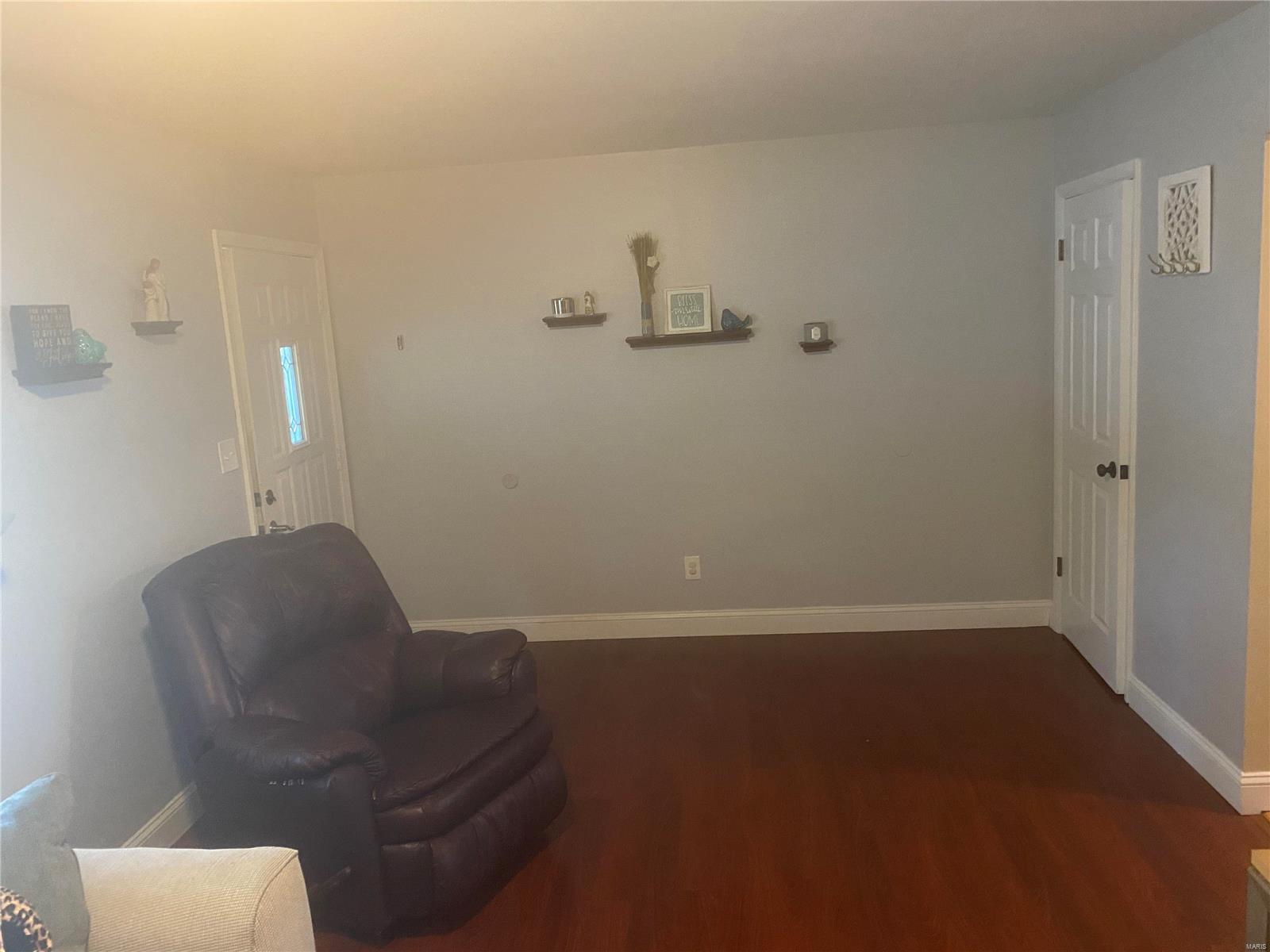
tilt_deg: -9.2
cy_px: 476
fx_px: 954
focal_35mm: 26
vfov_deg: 53.1
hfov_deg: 67.3
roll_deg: +4.3
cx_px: 635
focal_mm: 4.25
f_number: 1.8
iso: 500
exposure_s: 1/30
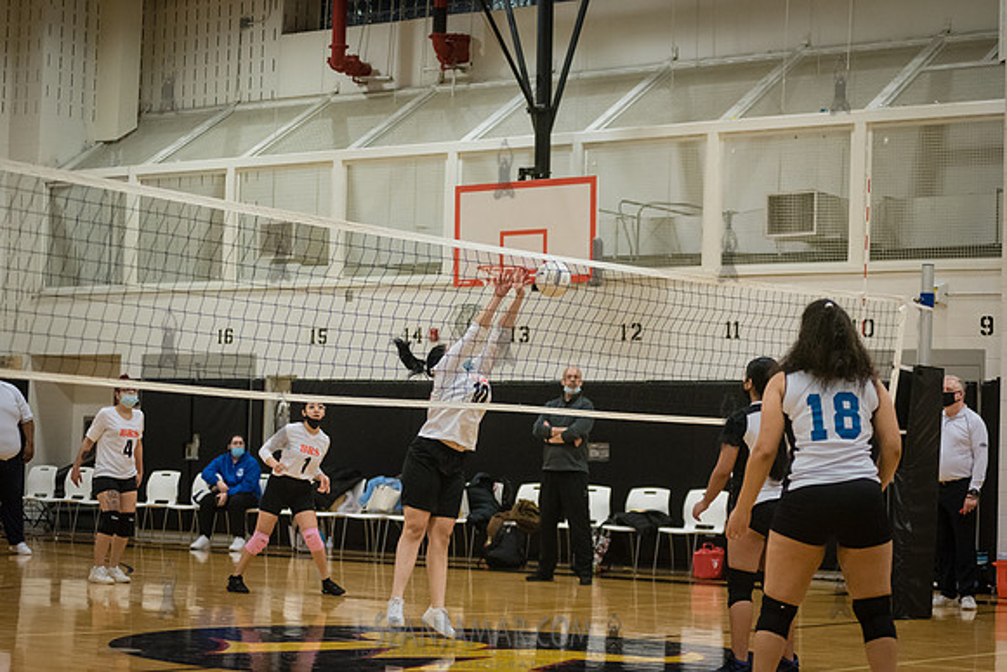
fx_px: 2238
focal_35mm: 80
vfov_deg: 17.1
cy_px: 336
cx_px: 504
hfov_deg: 25.4
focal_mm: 80
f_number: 3.2
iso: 5000
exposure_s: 1/400
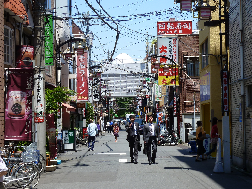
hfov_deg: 25.0
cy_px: 94
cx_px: 126
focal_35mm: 78
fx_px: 568
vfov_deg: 18.9
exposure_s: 1/320
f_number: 4.2
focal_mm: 12.8
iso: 80
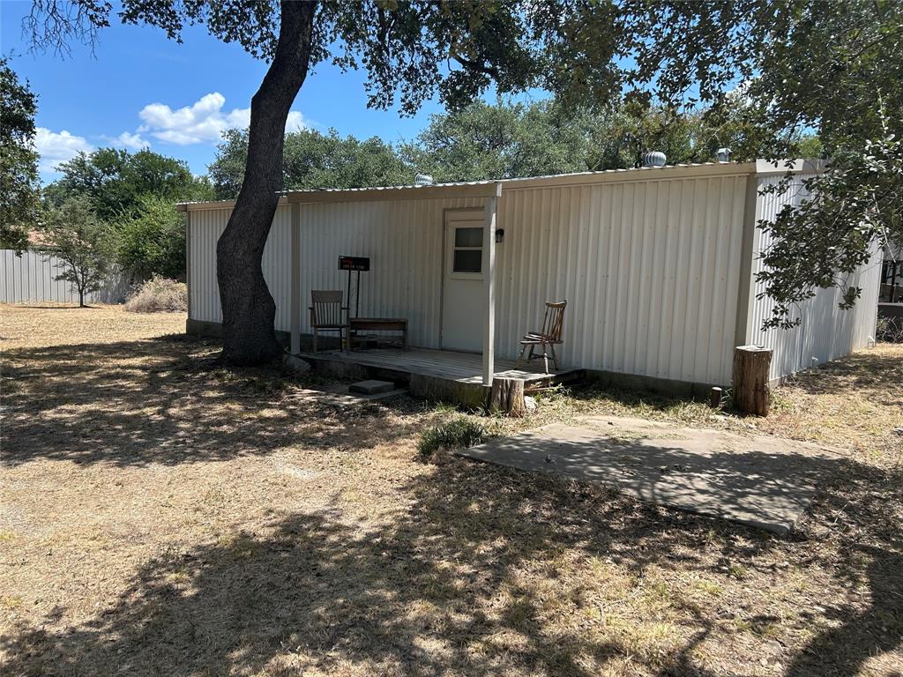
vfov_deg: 53.1
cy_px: 338
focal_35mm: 26
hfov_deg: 67.3
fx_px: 678
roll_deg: -2.0
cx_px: 452
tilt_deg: -6.7
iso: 50
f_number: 1.5
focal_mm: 5.7
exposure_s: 1/1972
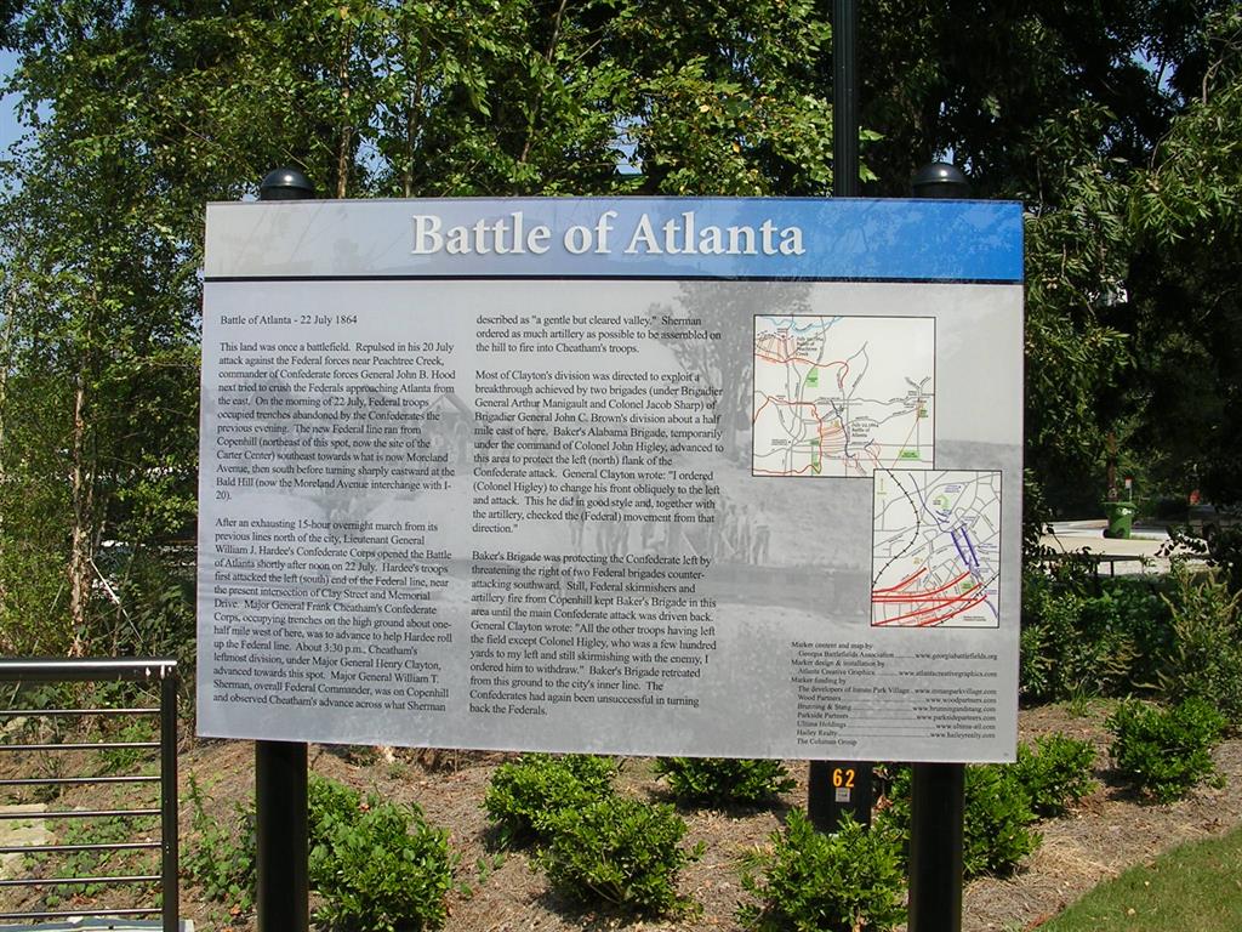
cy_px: 466
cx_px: 621
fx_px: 1363
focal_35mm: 38
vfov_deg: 37.7
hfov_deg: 49.0
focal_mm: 5.8
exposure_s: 1/274
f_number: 5.6
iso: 50
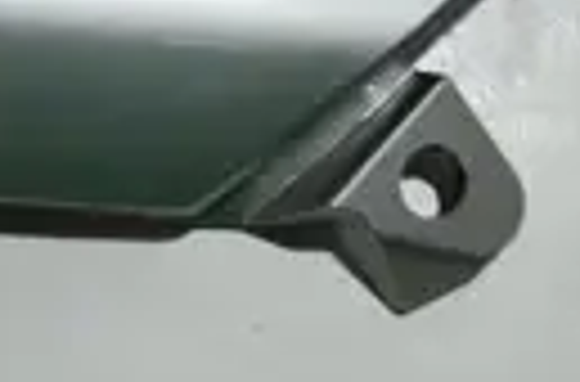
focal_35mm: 152
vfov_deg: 8.8
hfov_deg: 13.1
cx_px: -155
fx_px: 2440
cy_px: -184
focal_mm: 24
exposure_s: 1/125
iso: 360
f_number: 5.6
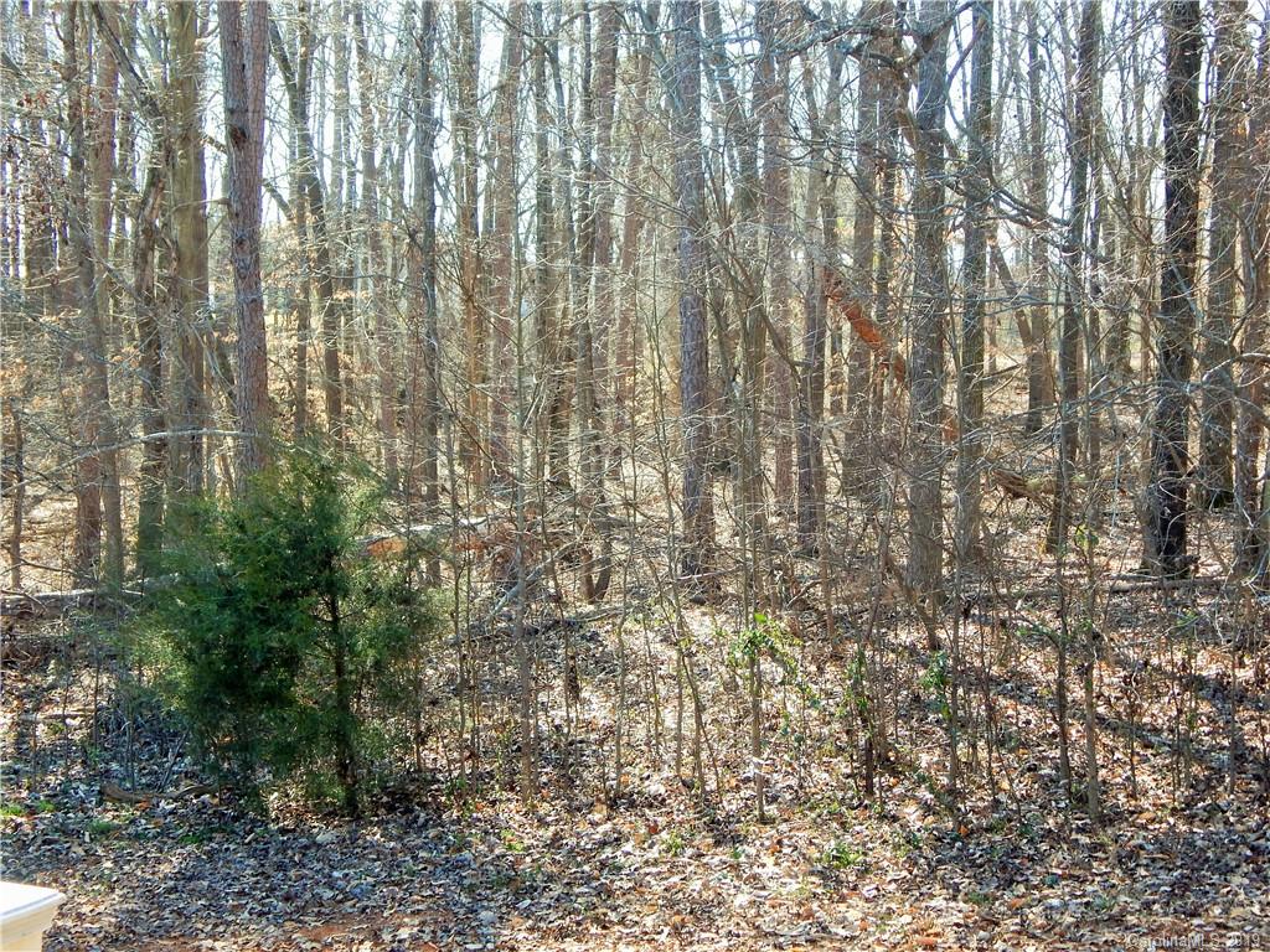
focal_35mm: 54
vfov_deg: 27.0
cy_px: 476
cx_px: 635
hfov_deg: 35.5
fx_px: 1981
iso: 125
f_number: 3.8
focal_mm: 9.7
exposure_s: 1/100
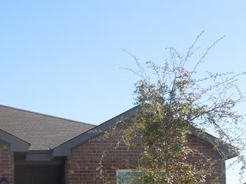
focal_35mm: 72
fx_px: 512
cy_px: 184
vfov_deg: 19.8
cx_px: -7
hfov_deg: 25.5
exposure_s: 1/640
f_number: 3.3
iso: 100
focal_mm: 4.5
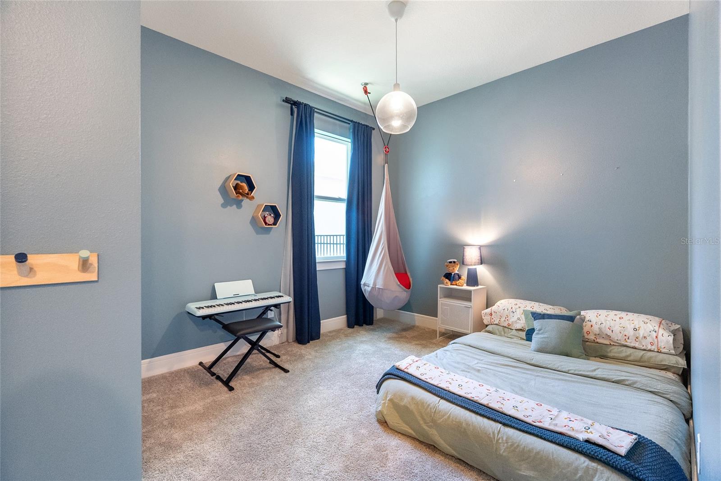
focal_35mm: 16
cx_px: 360
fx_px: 321
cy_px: 240
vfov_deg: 73.8
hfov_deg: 96.7
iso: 12800
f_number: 9
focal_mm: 16
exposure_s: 1/30
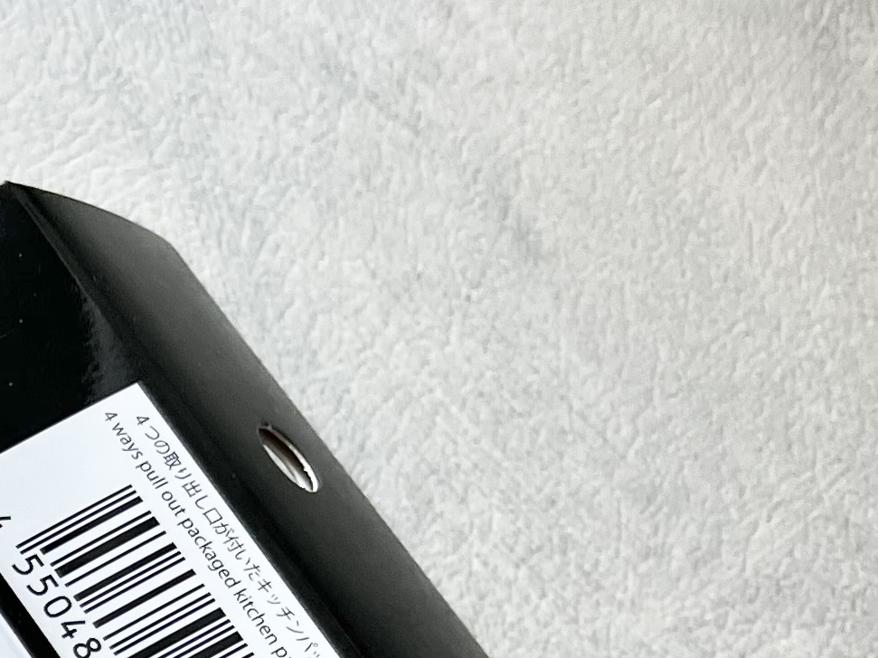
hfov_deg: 15.1
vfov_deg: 12.9
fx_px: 2739
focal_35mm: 108
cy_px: 1029
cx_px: -820
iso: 40
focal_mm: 5.1
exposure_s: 1/251
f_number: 1.6
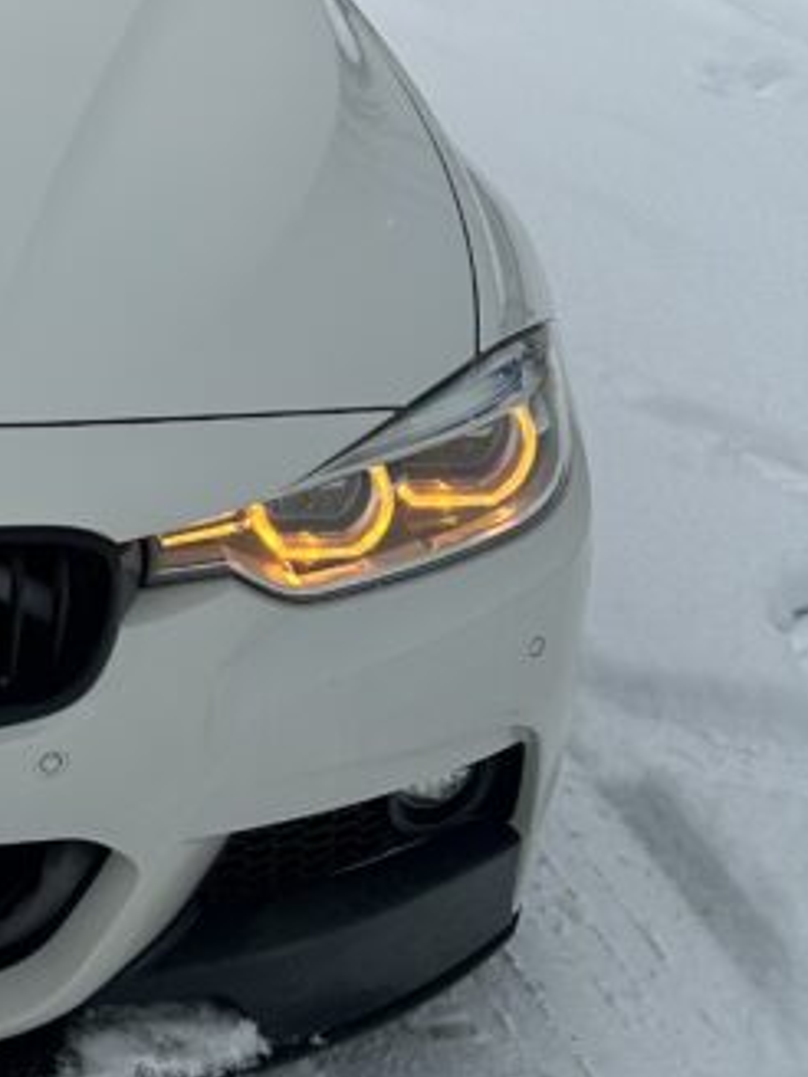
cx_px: -322
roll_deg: +0.4
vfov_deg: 25.6
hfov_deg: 18.0
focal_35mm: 75
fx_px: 2334
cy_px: 220
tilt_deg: -17.9
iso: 80
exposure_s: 1/2110
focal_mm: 6.86
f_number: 1.78
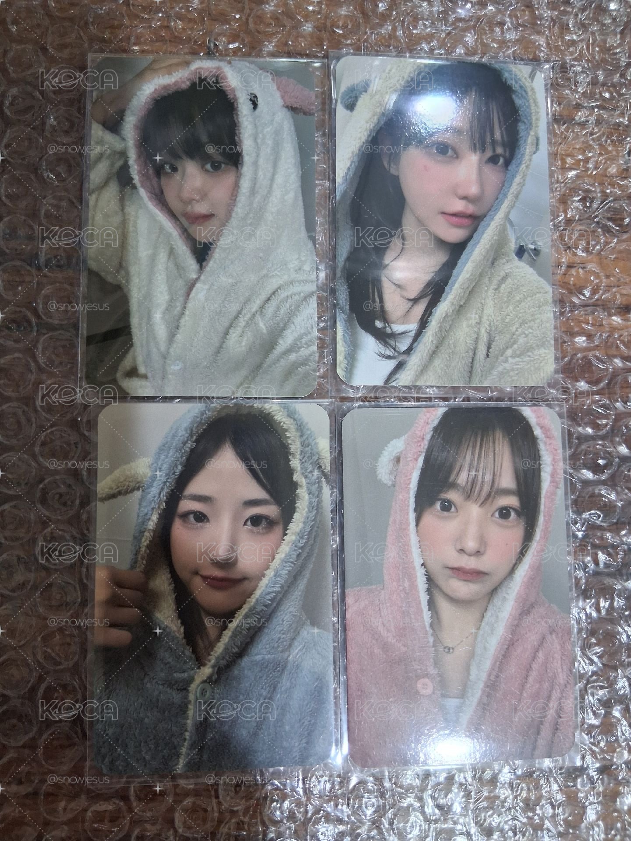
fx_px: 632
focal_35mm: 26
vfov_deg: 67.3
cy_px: 420
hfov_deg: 53.1
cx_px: 316
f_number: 1.8
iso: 400
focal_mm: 3.98
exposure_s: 1/60
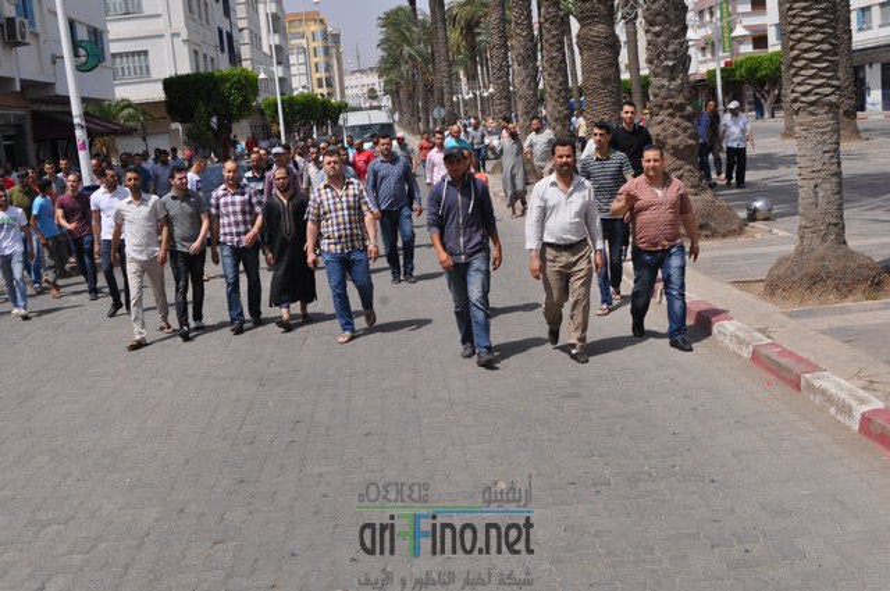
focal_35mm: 46
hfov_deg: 42.4
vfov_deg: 28.9
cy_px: 296
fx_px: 1148
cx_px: 445
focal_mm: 31
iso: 200
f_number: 11
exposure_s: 1/500
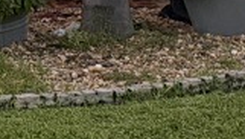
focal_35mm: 175
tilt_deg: +4.0
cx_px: -233
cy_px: -255
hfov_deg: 11.2
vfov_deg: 6.4
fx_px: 1138
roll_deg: +1.0
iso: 800
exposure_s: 1/60
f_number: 1.78
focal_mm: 6.76
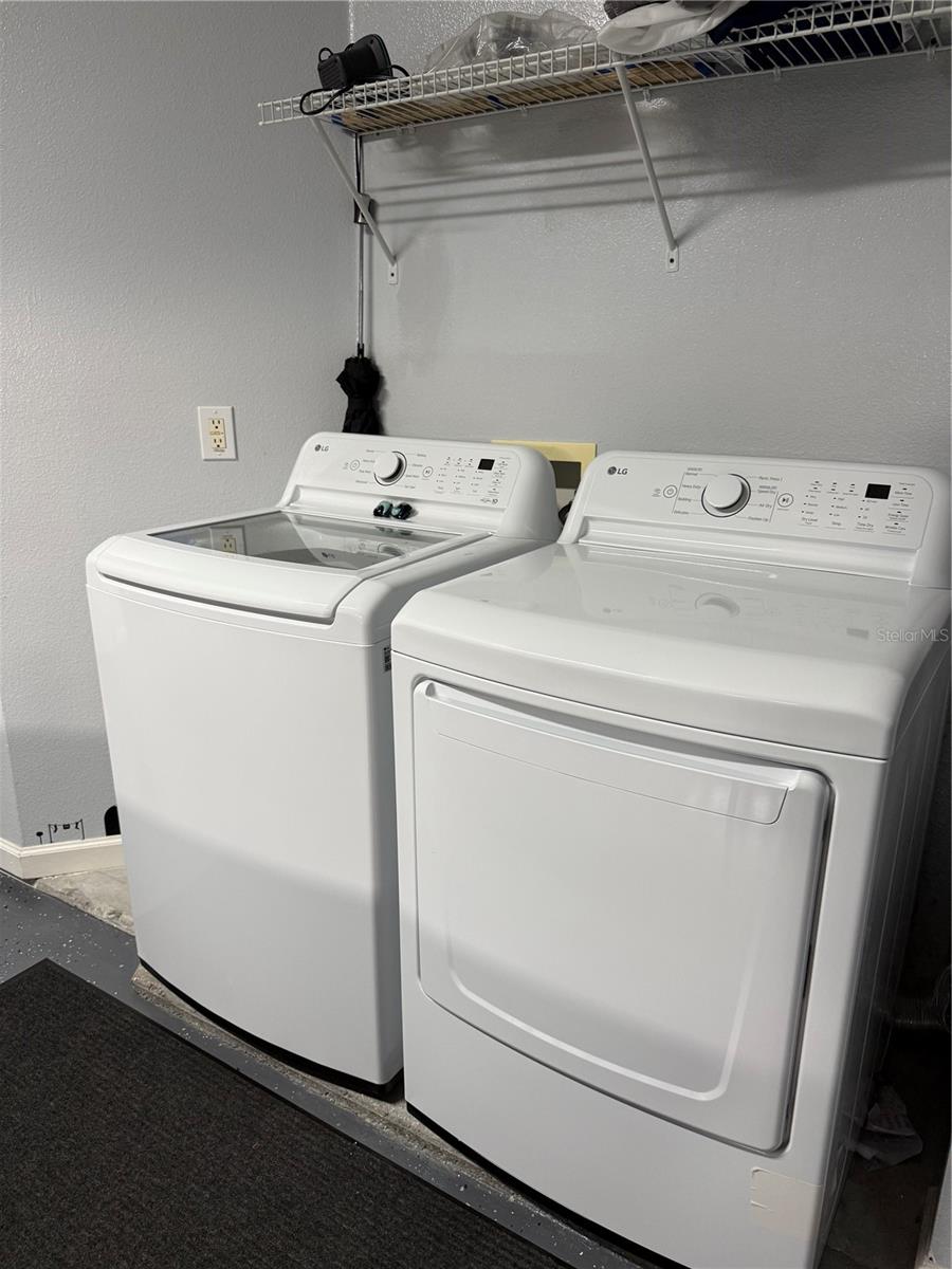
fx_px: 880
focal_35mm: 24
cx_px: 476
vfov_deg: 71.6
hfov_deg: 56.8
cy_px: 634
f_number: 1.78
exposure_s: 1/60
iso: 200
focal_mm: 6.76
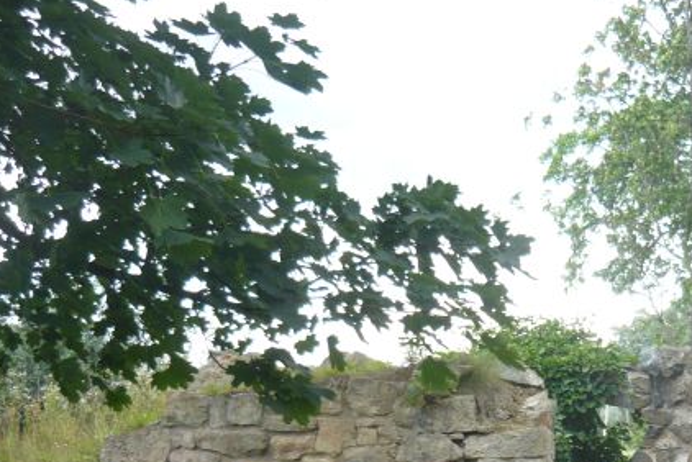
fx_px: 1250
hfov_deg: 30.1
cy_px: 428
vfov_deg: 20.5
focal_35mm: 65
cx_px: 566
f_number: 2.8
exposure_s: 1/100
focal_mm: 5.5
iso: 100
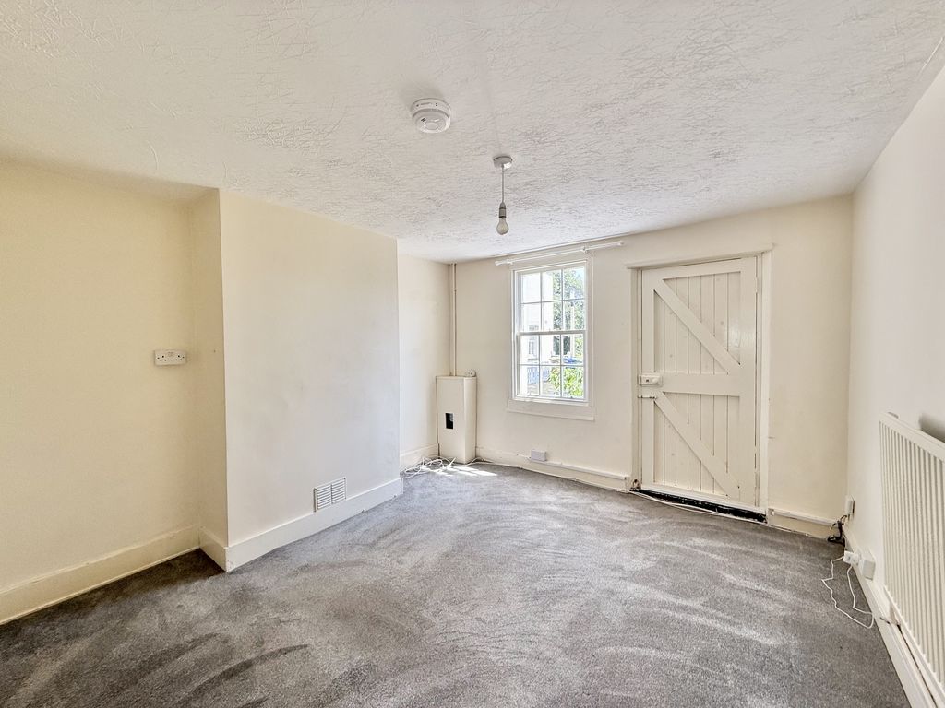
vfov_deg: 85.7
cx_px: 472
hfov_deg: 102.1
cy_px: 354
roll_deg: +0.2
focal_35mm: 14
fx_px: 382
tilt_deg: -1.3
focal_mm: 2.22
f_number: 2.2
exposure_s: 1/209
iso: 64
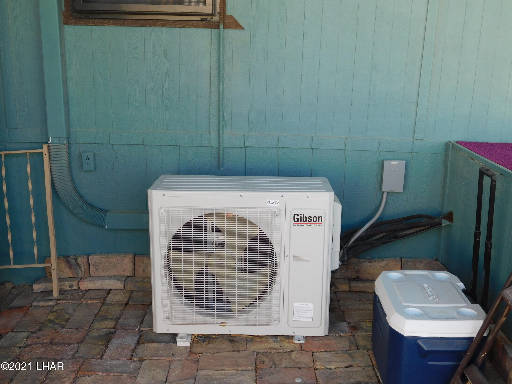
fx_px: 532
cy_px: 192
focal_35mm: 36
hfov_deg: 51.4
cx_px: 256
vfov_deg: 39.7
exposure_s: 1/100
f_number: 3.5
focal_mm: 6.3
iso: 125
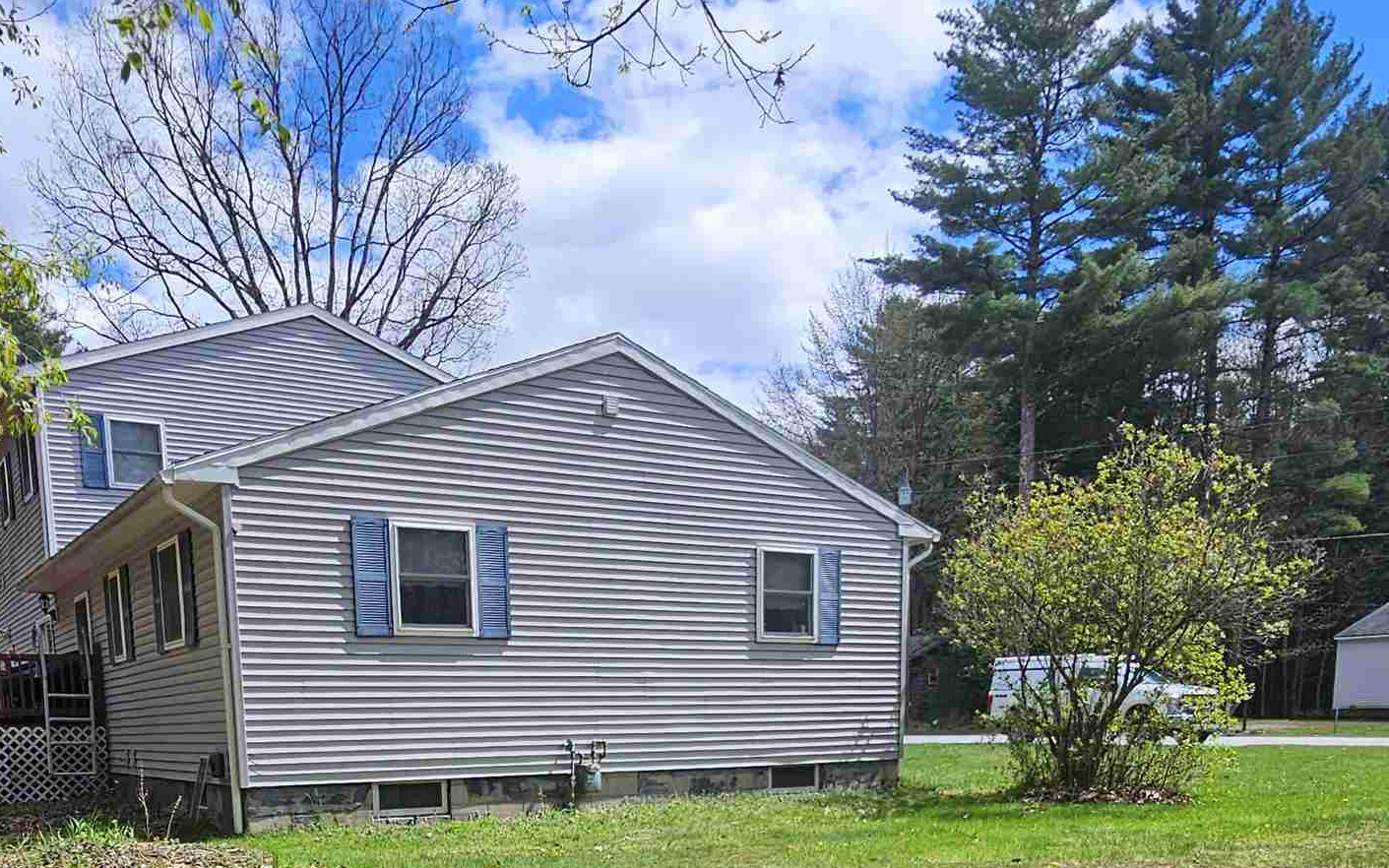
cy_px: 928
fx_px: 1136
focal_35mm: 30
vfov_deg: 36.2
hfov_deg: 62.4
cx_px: 562
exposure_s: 1/1930
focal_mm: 2.2
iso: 50
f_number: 2.2
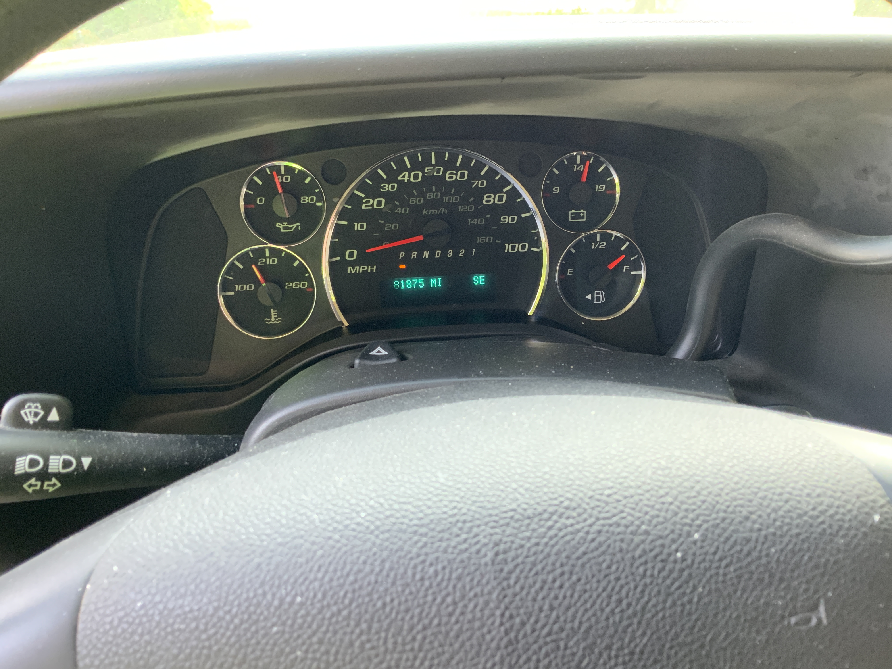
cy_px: 334
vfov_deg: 48.2
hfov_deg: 61.7
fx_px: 747
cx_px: 446
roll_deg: -1.4
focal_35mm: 29
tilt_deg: -28.6
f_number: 1.8
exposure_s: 1/60
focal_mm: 3
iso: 250
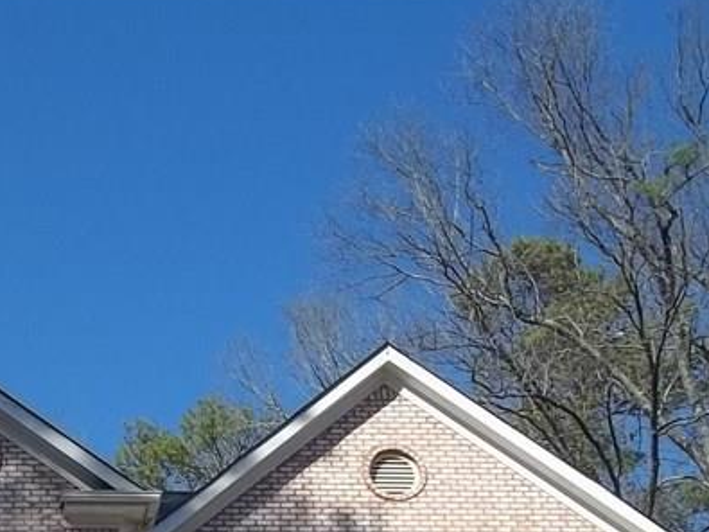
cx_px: -63
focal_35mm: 83
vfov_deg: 16.9
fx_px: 1699
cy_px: 667
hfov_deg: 22.3
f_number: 8.8
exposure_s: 1/125
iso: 64
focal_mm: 5.7
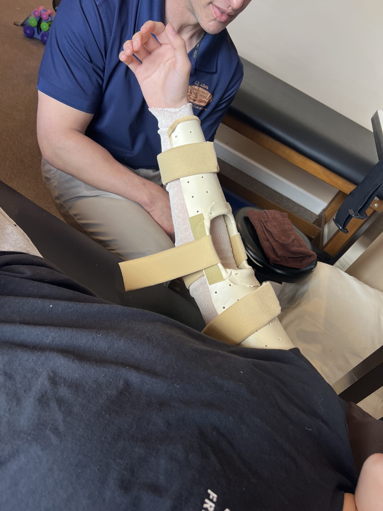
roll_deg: -28.3
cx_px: 192
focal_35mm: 26
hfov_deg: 53.1
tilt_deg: -39.6
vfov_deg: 67.3
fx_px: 384
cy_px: 256
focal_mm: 5.7
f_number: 1.5
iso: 125
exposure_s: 1/120
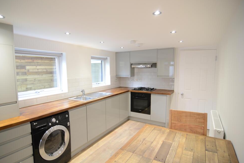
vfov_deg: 64.6
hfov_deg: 86.8
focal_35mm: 19
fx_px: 129
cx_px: 115
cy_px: 83
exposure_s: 1/20
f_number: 4
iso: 400
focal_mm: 12
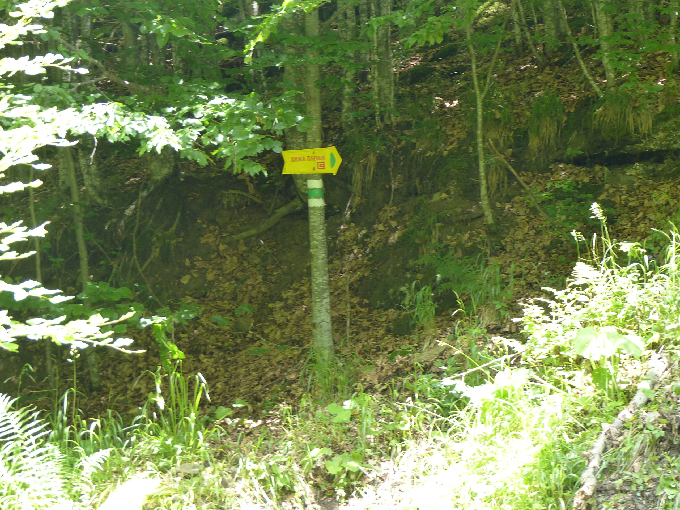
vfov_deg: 11.0
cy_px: 255
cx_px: 340
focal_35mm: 135
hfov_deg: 14.6
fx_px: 2652
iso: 160
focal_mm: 24.3
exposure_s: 1/80
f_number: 2.8
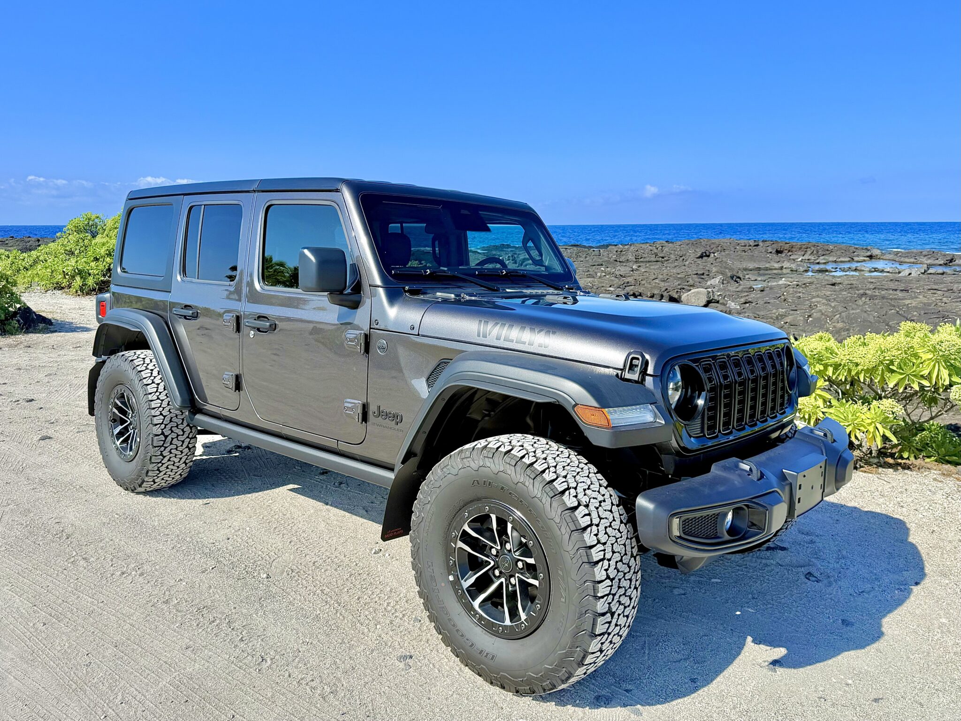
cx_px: 480
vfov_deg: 56.8
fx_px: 666
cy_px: 360
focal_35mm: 24
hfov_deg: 71.6
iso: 80
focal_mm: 6.76
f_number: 1.78
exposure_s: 1/5714
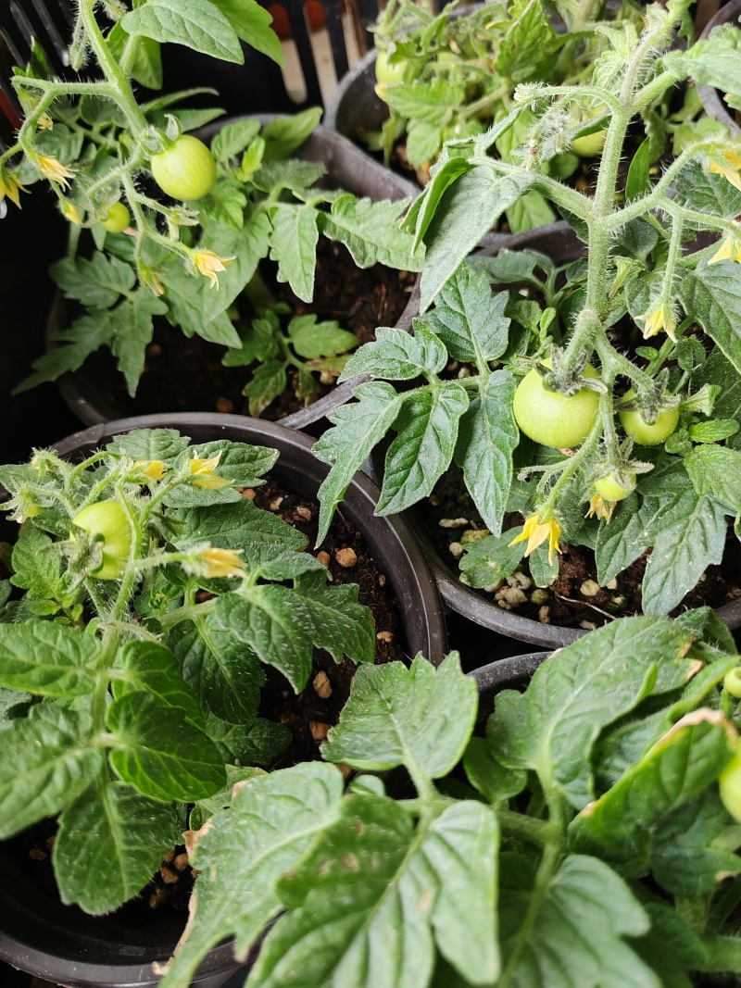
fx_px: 771
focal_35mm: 27
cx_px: 370
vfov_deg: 65.3
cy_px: 494
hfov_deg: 51.3
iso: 200
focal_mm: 5.52
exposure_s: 1/100
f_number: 1.9
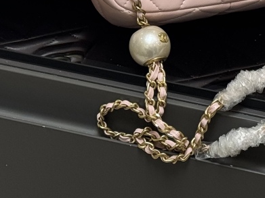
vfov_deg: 8.1
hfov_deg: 11.2
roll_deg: +0.0
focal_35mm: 177
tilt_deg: -24.2
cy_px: -164
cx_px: 163
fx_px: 1355
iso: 100
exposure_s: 1/110
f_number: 1.78
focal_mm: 6.76
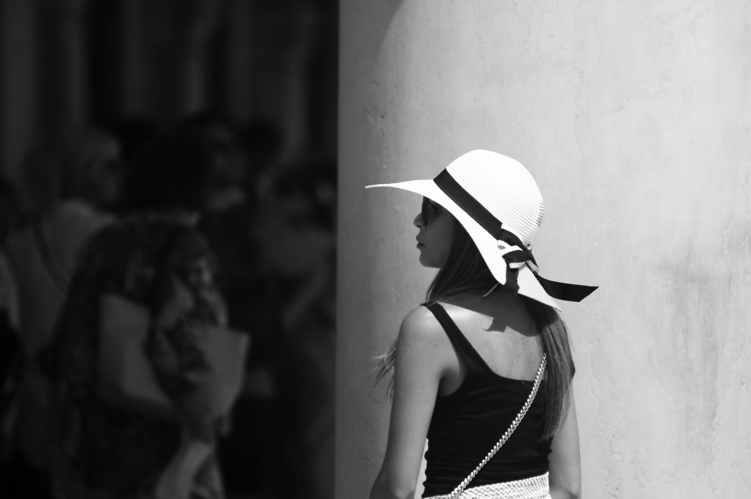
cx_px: 376
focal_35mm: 300
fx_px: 6251
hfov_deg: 6.9
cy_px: 250
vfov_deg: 4.6
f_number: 2.8
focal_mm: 200
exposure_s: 1/3200
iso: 100
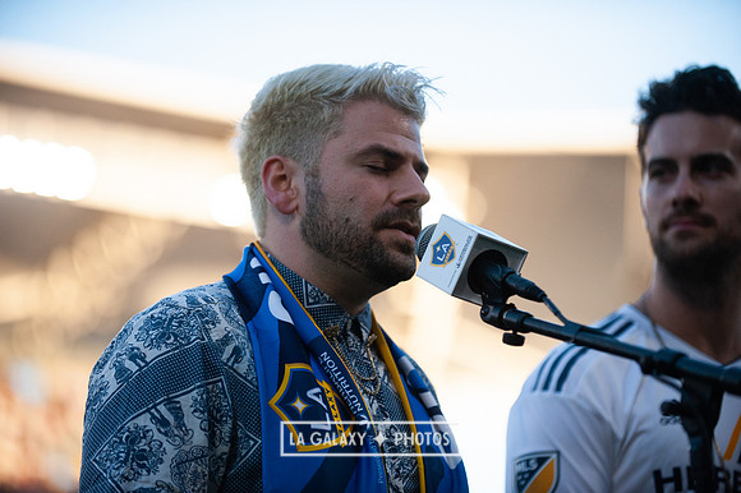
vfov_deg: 10.5
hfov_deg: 15.8
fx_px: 2674
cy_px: 246
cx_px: 370
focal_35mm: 130
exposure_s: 1/5000
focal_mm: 130
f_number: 2.8
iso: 800
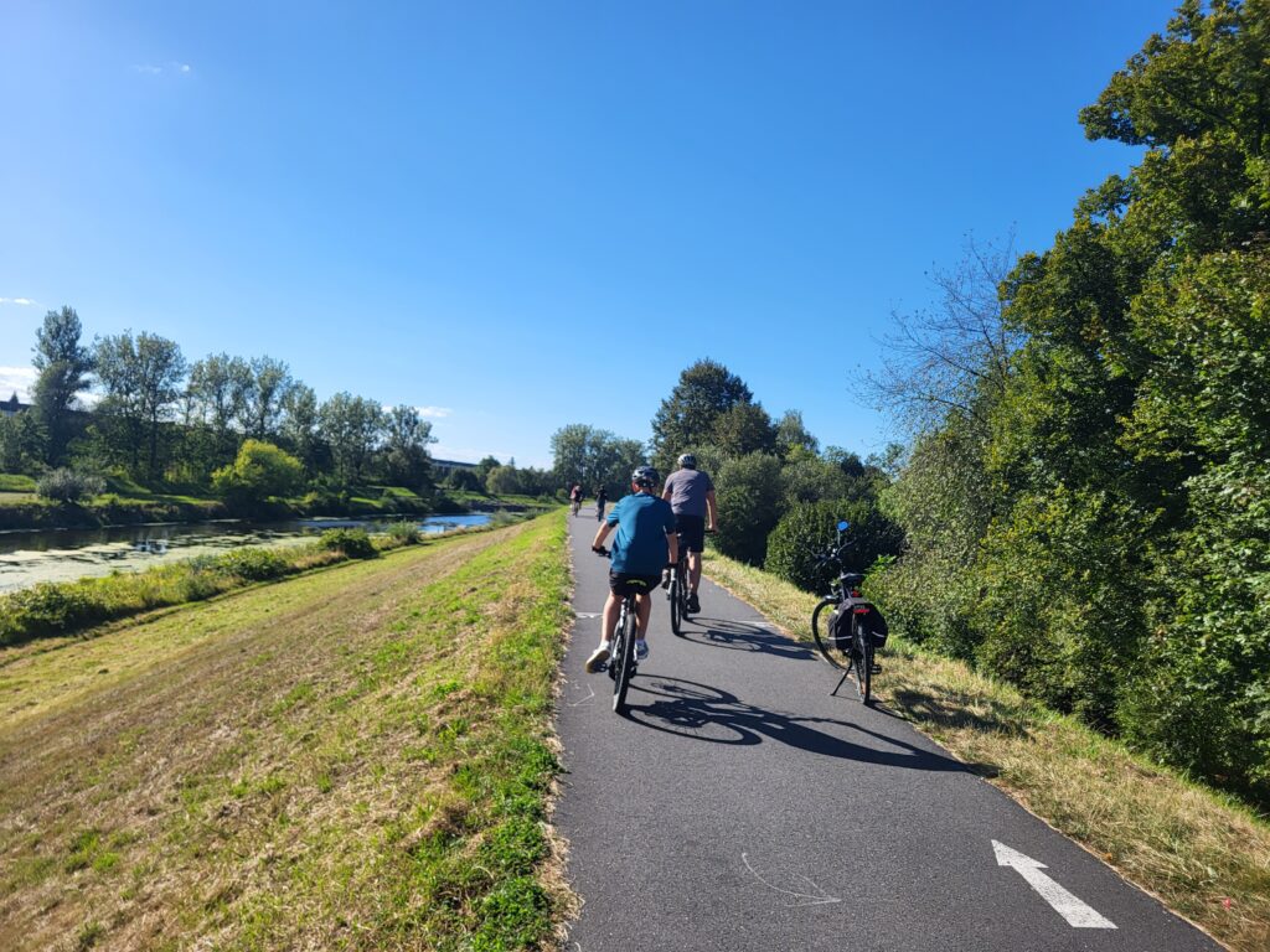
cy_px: 476
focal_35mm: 26
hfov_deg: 67.3
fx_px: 954
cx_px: 635
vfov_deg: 53.1
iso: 40
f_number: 1.8
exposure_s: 1/2259
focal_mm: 5.4
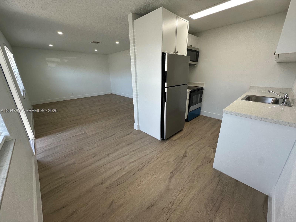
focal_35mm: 14
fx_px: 120
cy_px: 111
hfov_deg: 102.1
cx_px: 148
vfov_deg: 85.7
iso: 64
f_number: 2.2
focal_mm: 2.22
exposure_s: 1/120
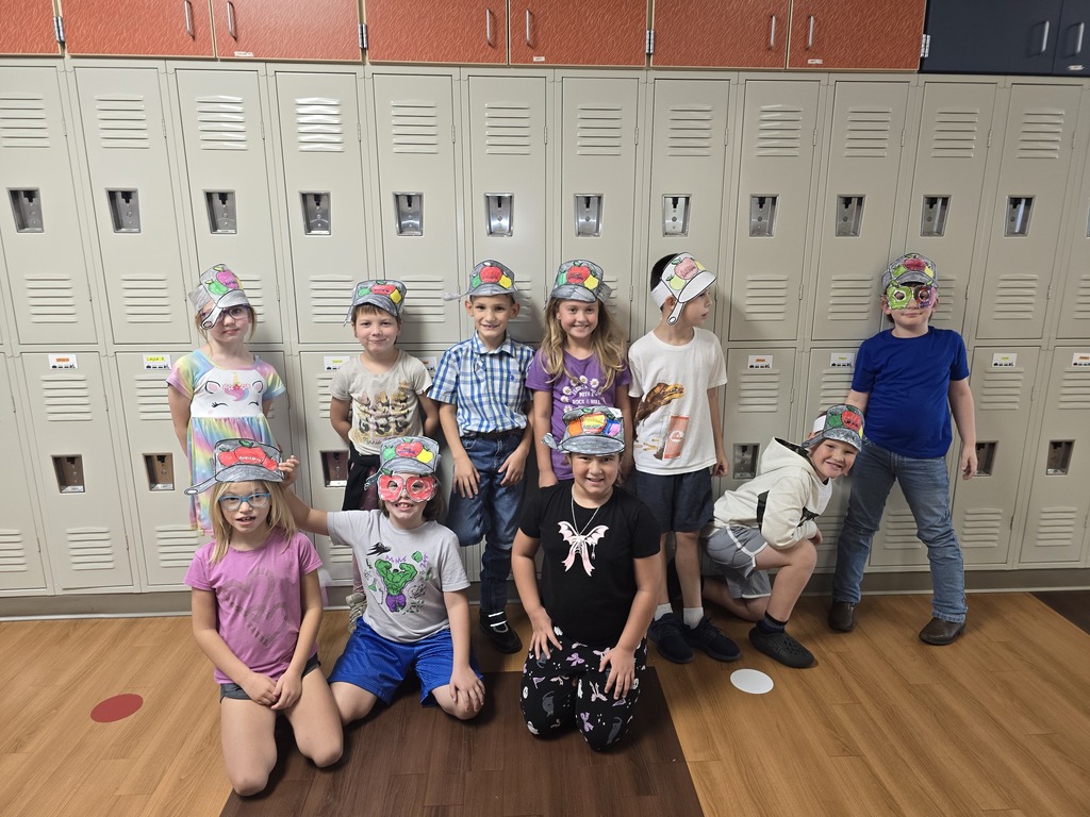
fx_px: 724
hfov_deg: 73.9
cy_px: 408
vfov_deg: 58.9
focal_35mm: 23
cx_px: 545
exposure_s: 1/24
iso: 160
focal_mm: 6.3
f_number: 1.7
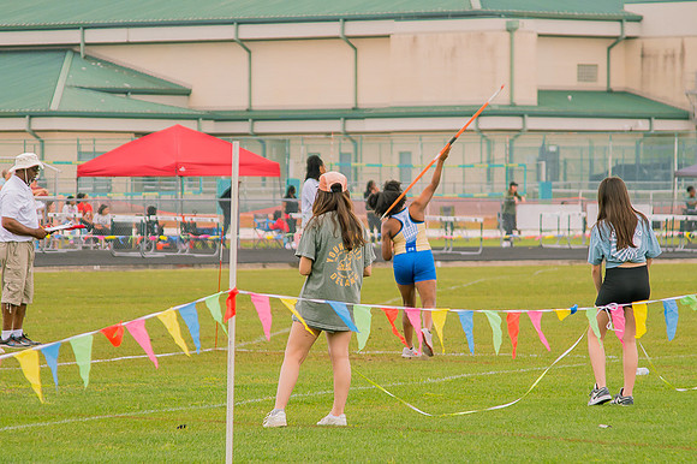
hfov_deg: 8.1
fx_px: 4929
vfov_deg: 5.4
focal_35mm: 255
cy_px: 245
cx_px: 395
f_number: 4
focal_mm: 120
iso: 200
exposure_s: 1/200
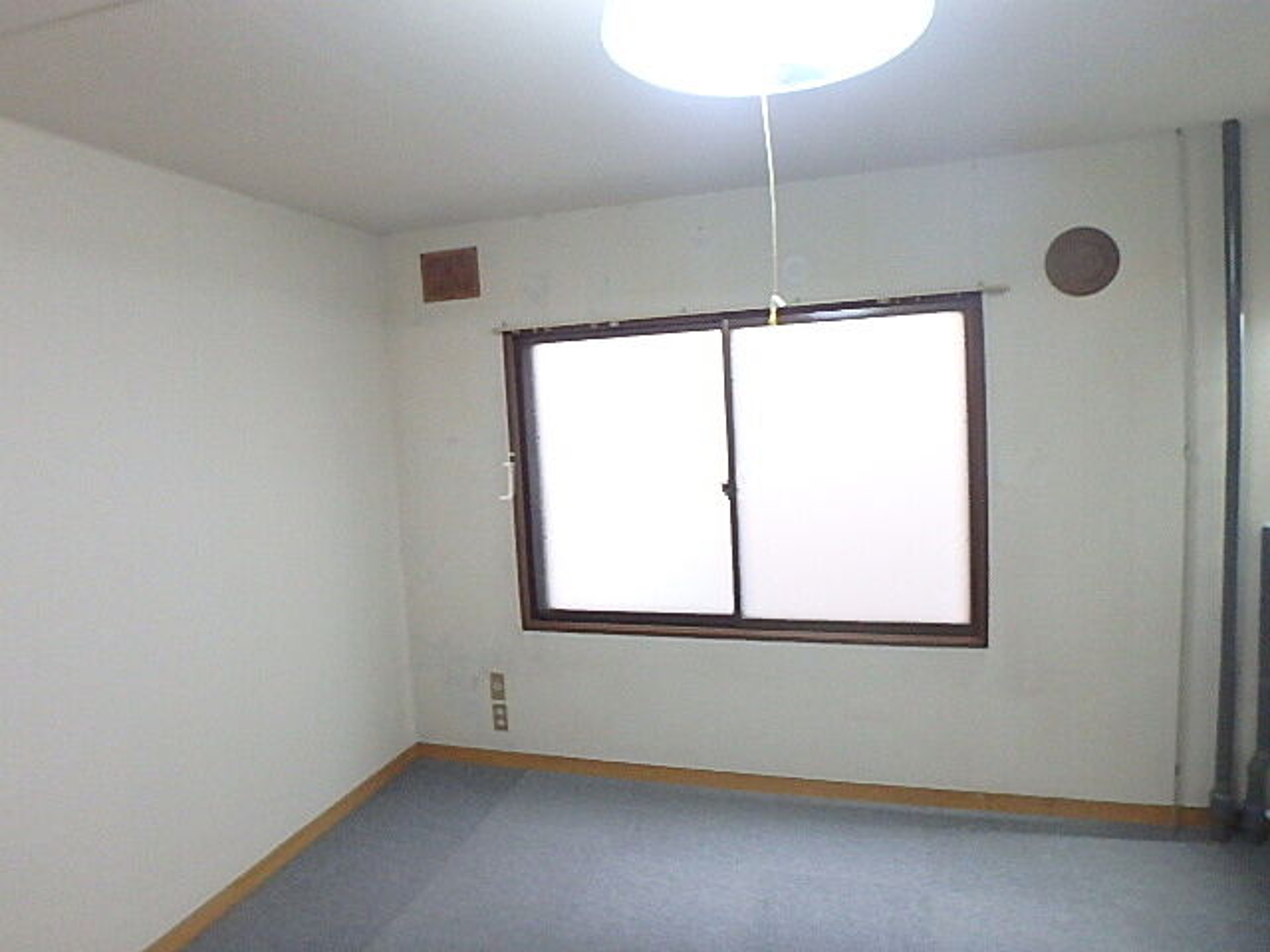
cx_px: 635
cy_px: 476
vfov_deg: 63.4
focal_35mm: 21
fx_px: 770
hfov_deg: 79.0
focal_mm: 3.7
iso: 800
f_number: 3.5
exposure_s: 1/25
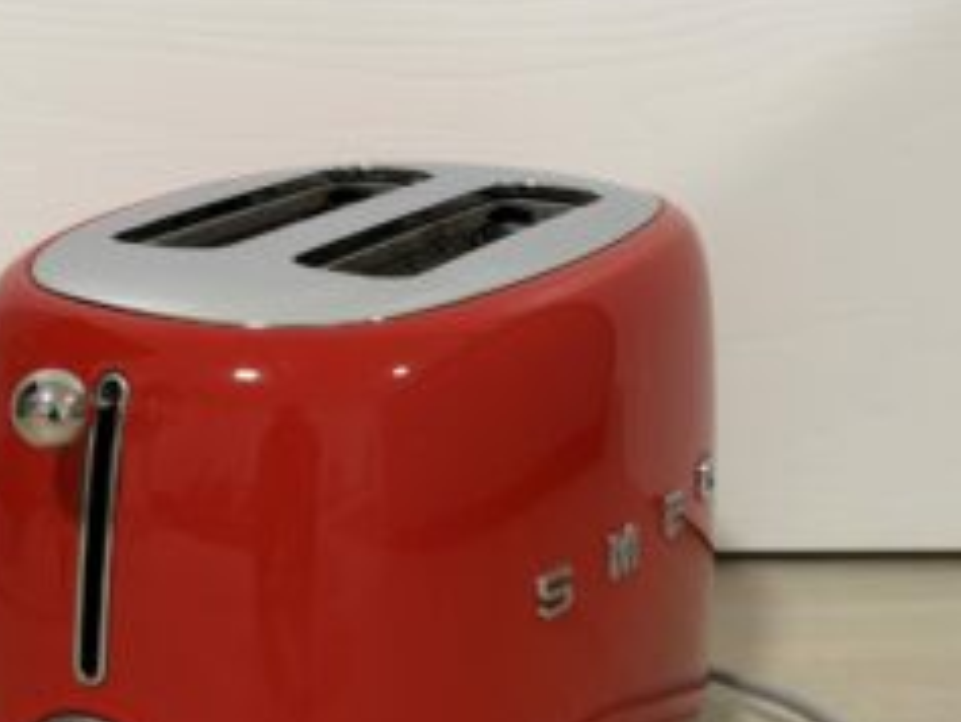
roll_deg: -0.9
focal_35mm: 81
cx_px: 361
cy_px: 580
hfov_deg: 24.0
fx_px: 2250
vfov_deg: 18.1
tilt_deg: -20.2
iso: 200
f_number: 1.78
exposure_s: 1/50
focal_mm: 6.76
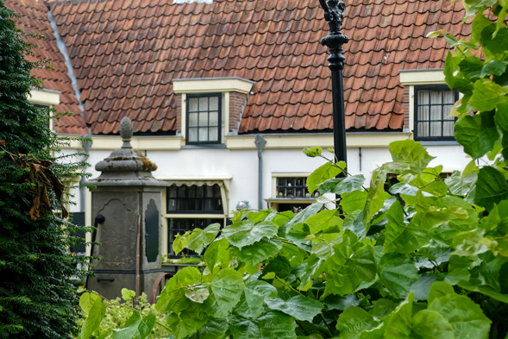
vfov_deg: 15.7
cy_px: 173
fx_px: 1228
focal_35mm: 87
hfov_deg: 23.3
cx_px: 211
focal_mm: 18.2
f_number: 3.3
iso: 125
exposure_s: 1/320
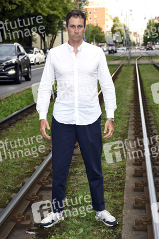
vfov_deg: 22.6
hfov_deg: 15.2
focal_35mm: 90
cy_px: 120
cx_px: 80
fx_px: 597
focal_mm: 60
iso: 1000
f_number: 6.3
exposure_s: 1/160
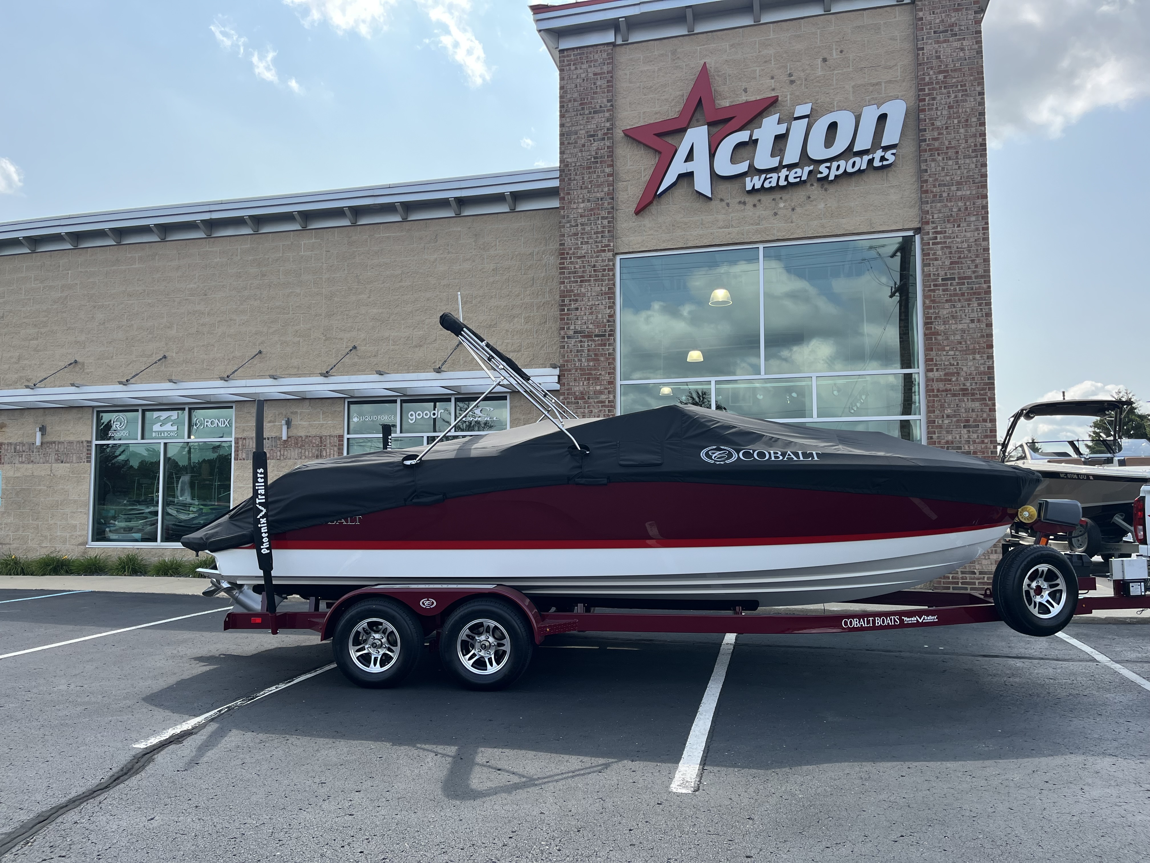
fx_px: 864
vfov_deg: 53.1
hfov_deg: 67.3
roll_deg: +0.1
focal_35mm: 26
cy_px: 432
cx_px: 575
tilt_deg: +4.7
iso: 50
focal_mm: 5.1
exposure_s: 1/1441
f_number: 1.6
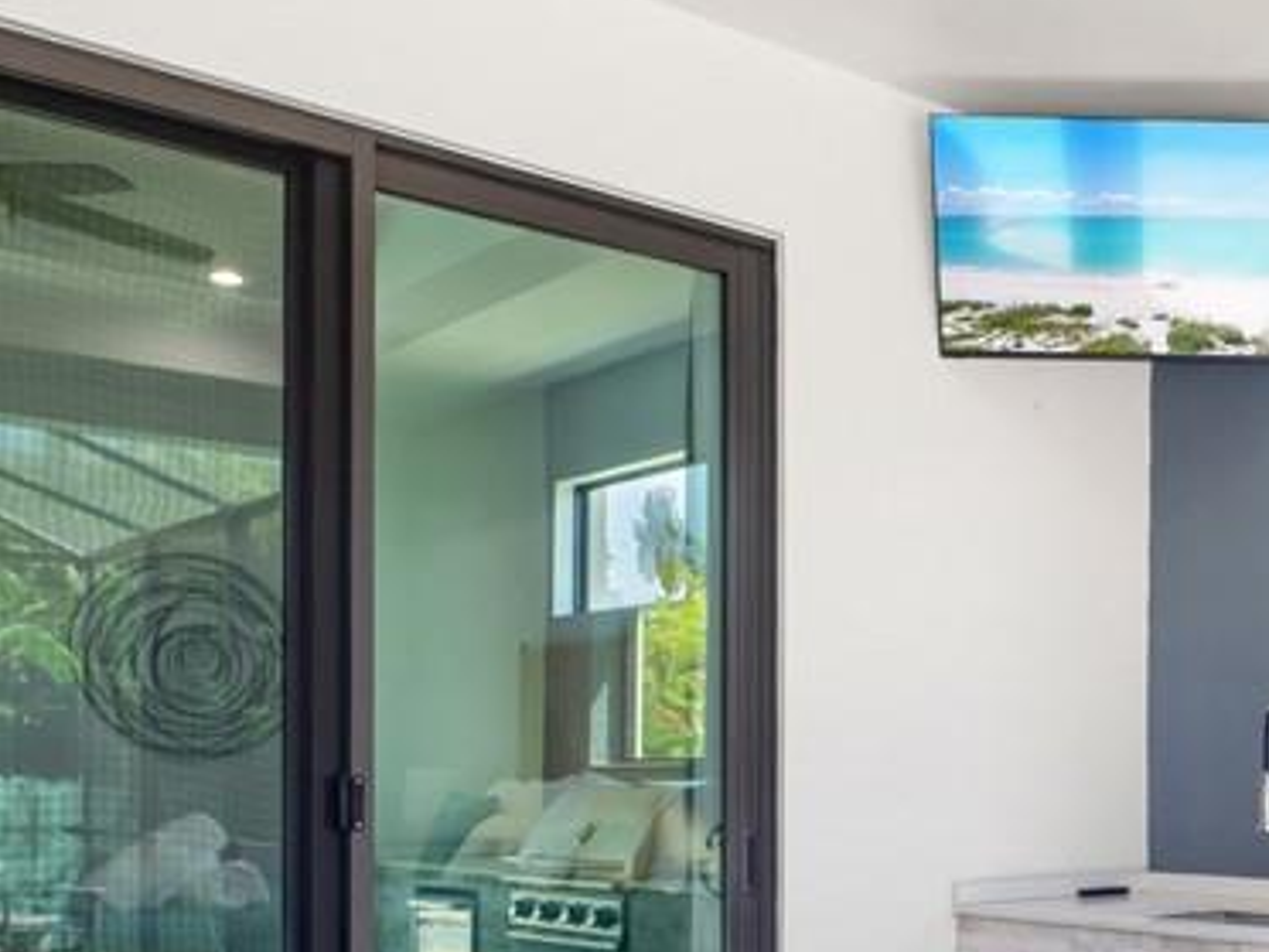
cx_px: 1307
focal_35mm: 44
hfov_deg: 37.7
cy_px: 792
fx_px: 1613
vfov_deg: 31.8
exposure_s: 1/15
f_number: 7.1
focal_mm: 8
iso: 200
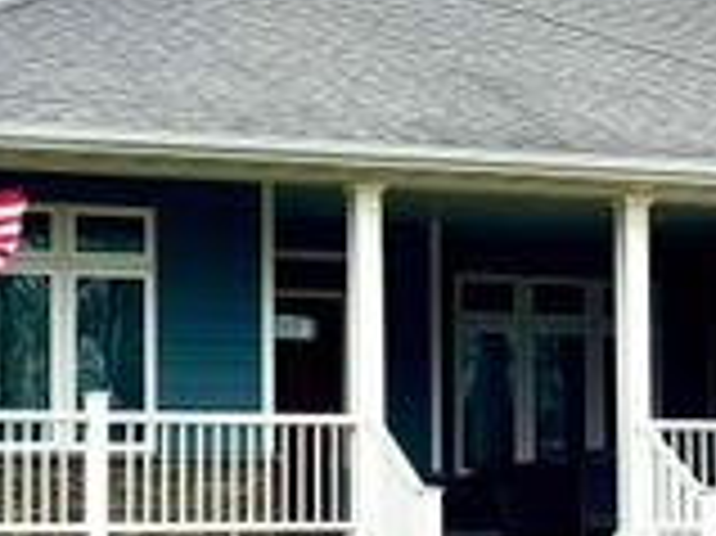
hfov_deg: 13.0
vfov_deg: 9.8
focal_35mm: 151
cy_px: 268
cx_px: 675
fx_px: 3121
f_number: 1.78
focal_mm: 6.76
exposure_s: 1/4975
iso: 64
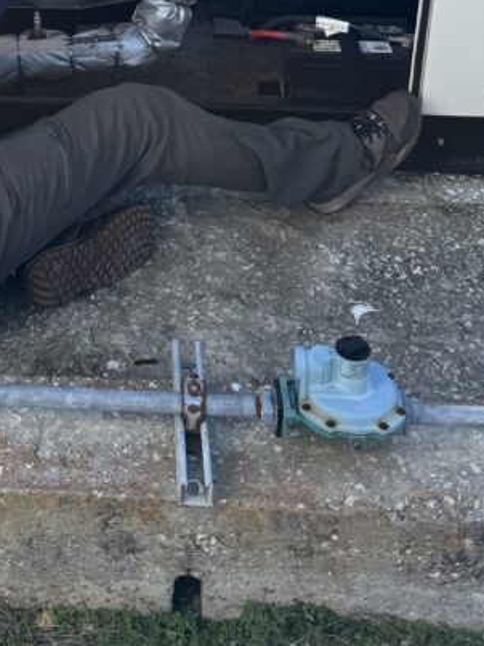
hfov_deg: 23.4
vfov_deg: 28.5
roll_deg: +1.0
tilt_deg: -20.7
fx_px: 1138
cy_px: -82
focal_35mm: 61
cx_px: 46
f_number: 1.78
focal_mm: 6.76
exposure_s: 1/1689
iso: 80
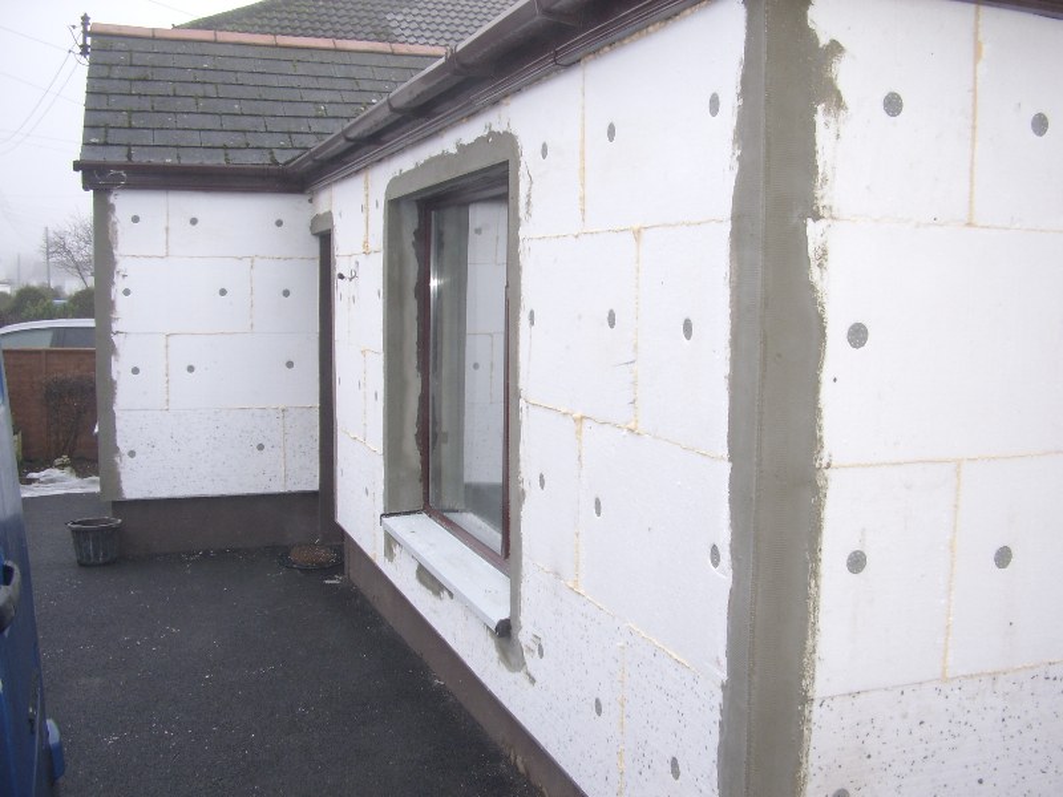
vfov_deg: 46.8
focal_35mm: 30
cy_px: 398
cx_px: 532
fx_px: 921
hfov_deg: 60.0
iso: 71
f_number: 2.9
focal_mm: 5.8
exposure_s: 1/104
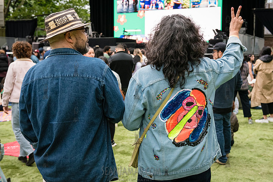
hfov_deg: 40.0
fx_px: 375
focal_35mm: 49
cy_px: 91
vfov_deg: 27.3
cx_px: 136
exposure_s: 1/1000
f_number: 4.5
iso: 4000
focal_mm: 45
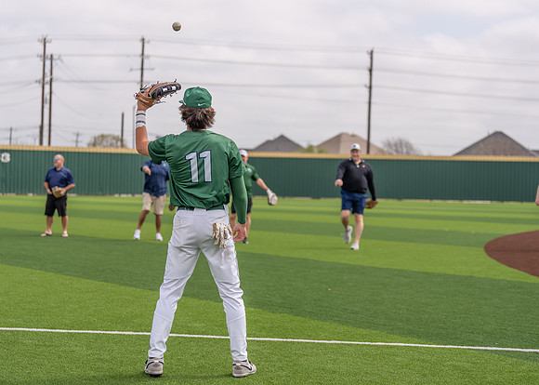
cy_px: 192
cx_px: 270
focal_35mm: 77
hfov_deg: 25.7
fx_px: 1181
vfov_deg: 18.5
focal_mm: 70
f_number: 2.8
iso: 100
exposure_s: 1/2000
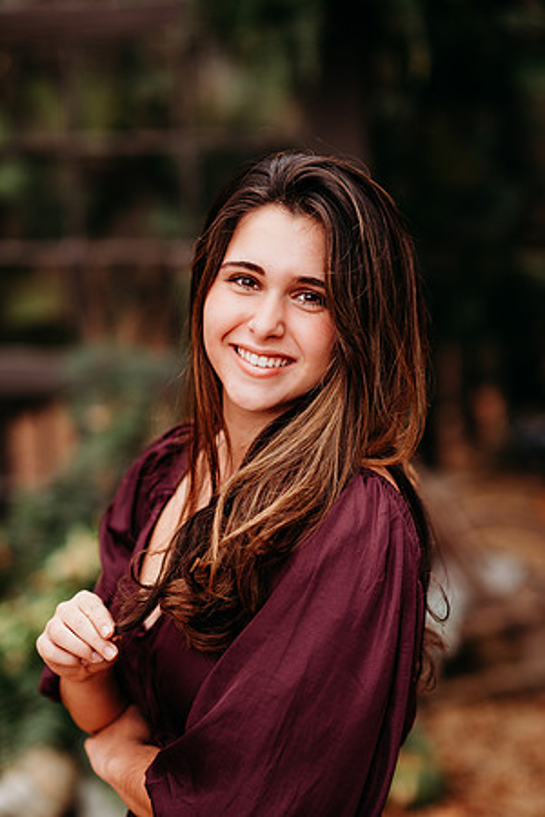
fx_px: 1930
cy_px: 408
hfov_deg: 16.1
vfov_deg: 23.9
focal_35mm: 85
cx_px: 272
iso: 250
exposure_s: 1/500
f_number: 2.2
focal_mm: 85
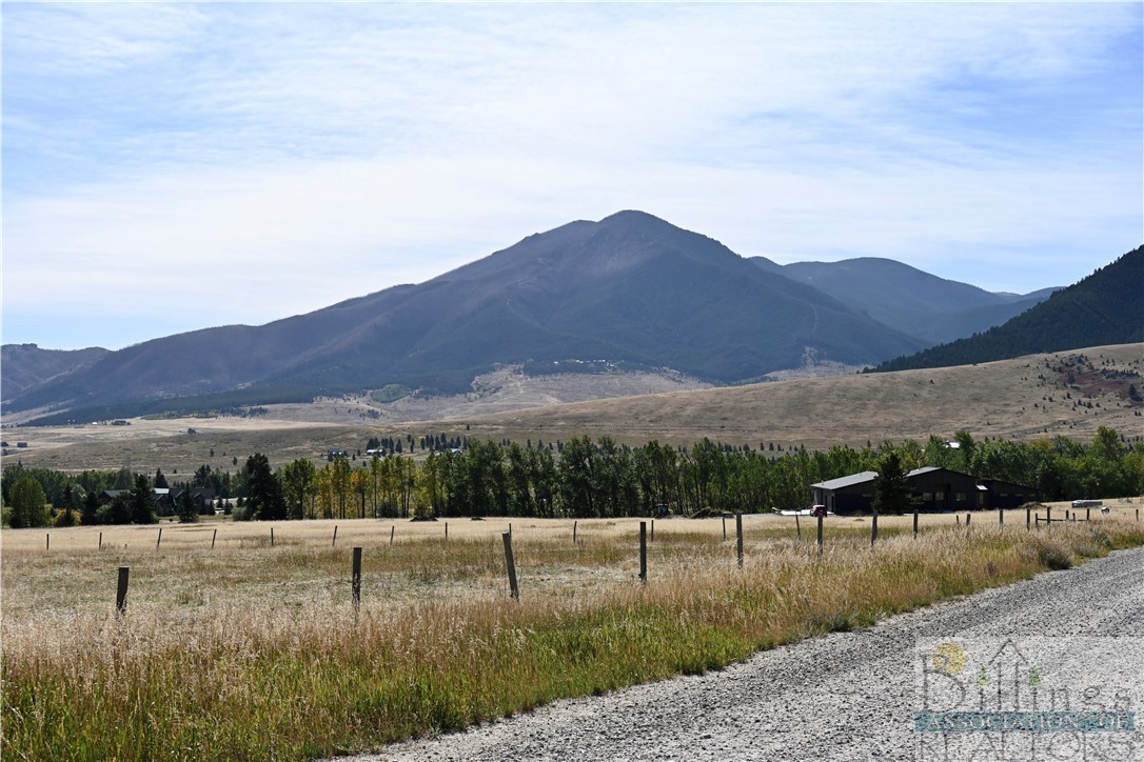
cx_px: 572
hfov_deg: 38.2
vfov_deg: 26.0
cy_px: 381
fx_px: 1652
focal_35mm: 52
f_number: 8
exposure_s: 1/500
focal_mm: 52
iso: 100
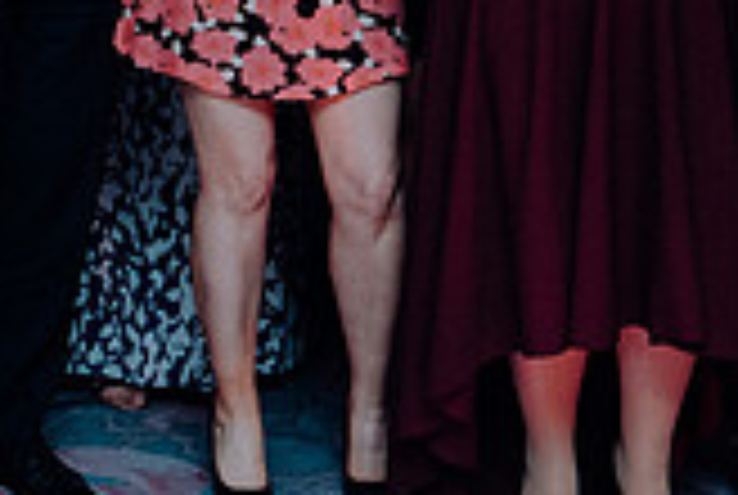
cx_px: -166
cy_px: -286
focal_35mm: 166
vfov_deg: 8.1
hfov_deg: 12.1
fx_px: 3409
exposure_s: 1/160
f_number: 3.5
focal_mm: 47
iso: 2500
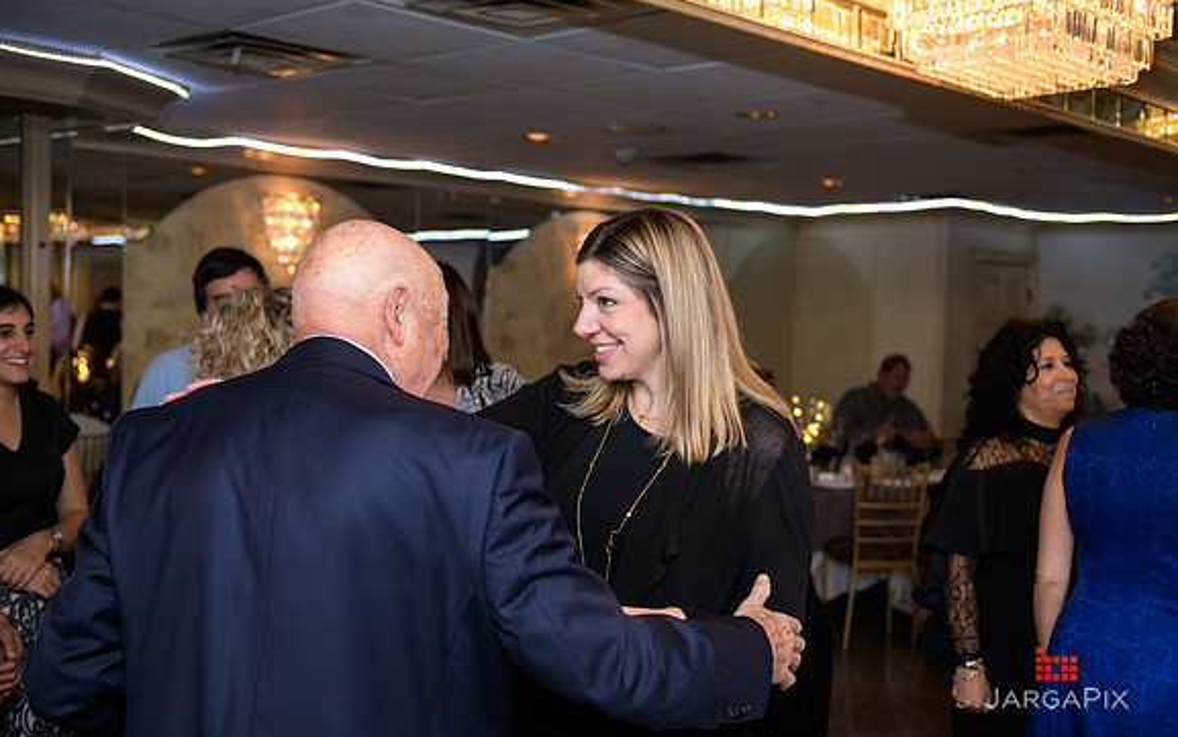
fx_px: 1317
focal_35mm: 41
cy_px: 358
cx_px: 588
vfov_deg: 31.3
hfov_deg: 48.2
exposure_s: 1/125
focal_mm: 40
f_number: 3.2
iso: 800
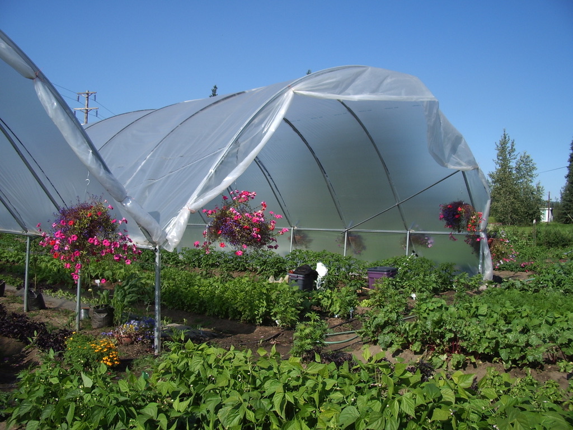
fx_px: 579
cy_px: 215
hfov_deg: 52.6
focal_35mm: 35
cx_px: 286
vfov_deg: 40.7
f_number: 4.3
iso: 50
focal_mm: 5.8
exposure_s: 1/400
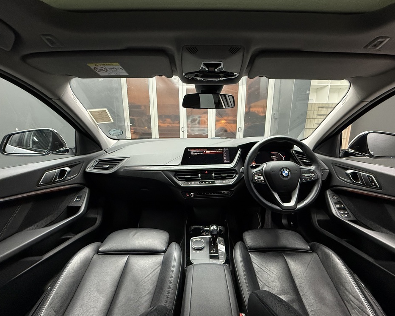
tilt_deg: -12.0
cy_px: 161
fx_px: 175
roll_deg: -0.2
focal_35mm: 15
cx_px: 204
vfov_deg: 84.0
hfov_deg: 96.8
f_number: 2.2
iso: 500
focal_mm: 2.22
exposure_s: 1/50
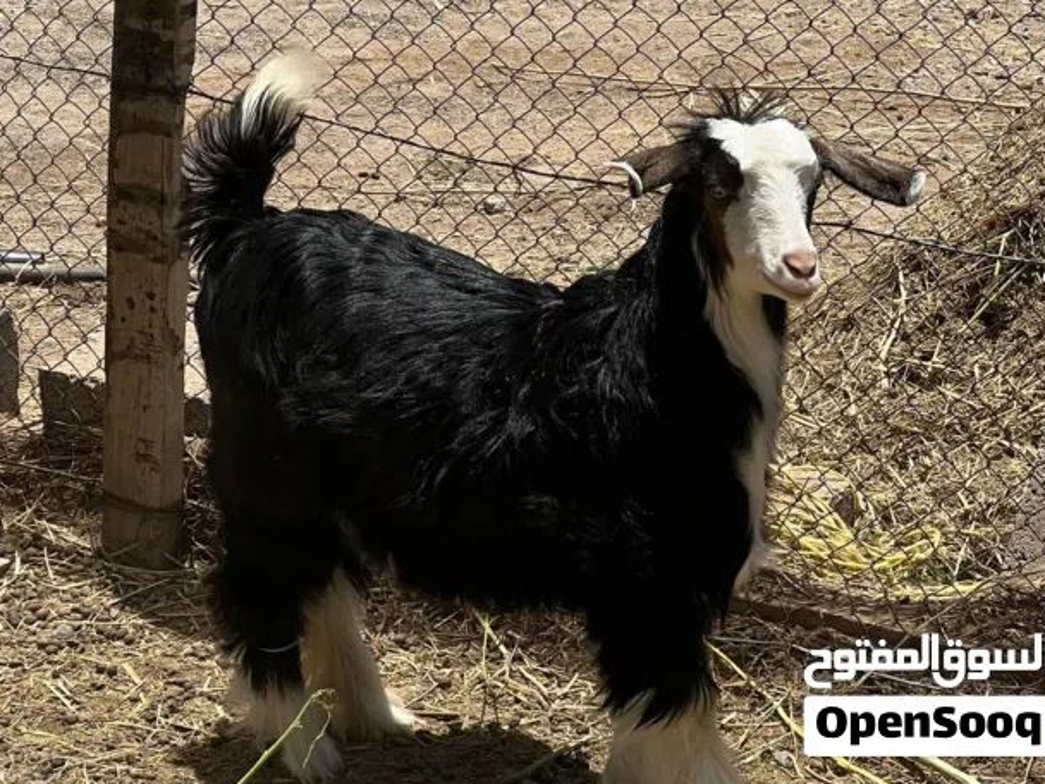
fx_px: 2445
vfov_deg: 18.2
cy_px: 385
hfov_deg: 24.1
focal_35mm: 81
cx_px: 545
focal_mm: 9
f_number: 2.8
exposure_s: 1/752
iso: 32
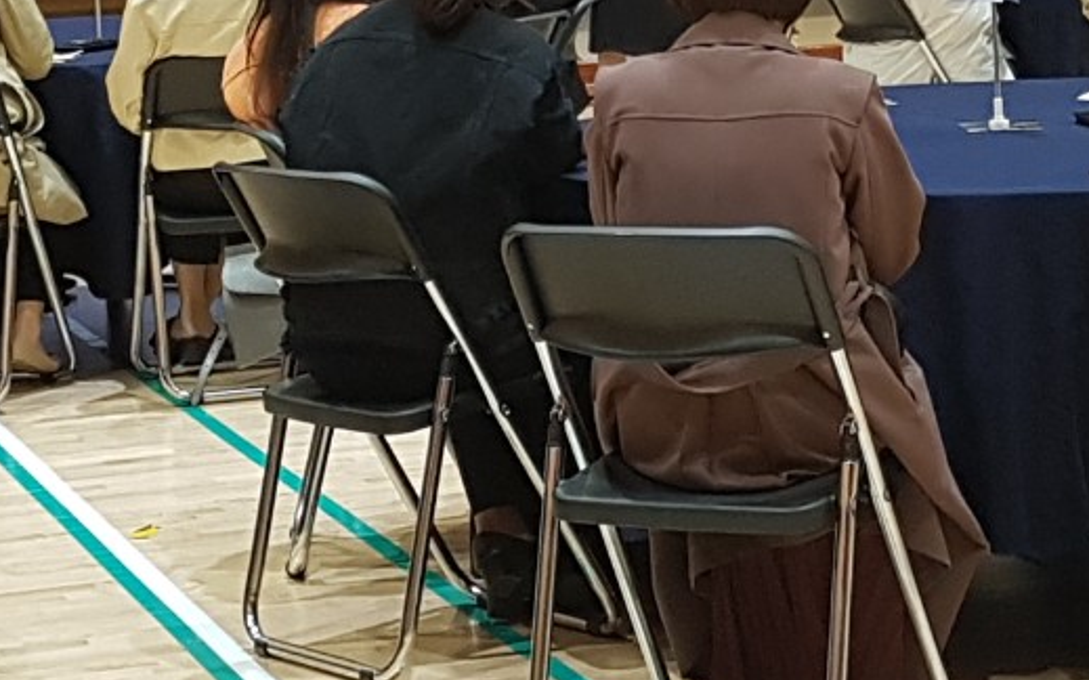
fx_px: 2018
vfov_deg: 18.2
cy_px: -139
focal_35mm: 68
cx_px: 661
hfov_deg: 30.1
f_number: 1.7
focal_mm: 4.2
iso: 125
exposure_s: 1/60.2
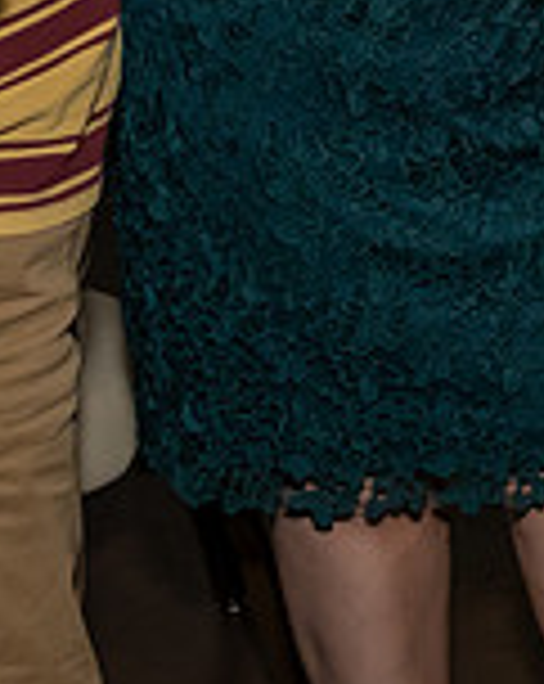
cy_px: -166
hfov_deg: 10.6
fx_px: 2806
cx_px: 898
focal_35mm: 139
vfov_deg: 13.5
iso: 1000
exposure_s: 1/250
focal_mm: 20
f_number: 7.1
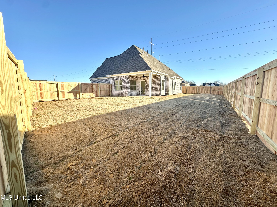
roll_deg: +0.6
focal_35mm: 14
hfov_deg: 102.1
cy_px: 104
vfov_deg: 85.7
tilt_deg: -6.8
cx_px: 138
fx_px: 112
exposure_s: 1/836
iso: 40
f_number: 2.2
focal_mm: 2.22
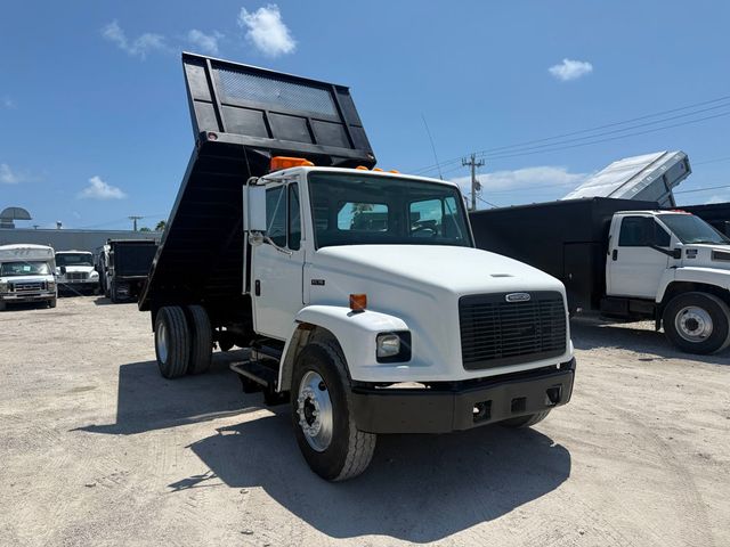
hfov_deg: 71.6
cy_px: 274
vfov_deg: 56.8
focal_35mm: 24
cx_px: 365
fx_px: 506
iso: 80
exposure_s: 1/7353
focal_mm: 6.76
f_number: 1.78
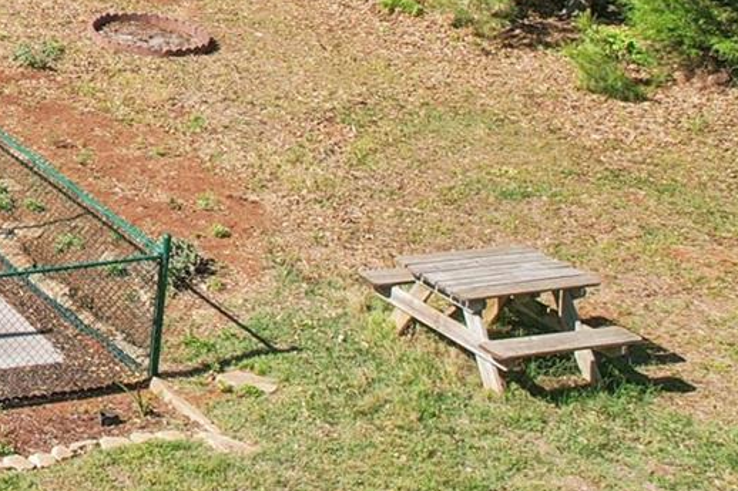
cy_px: -180
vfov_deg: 14.9
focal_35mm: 87
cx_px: -675
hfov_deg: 17.7
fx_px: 1783
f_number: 2.8
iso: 100
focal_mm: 8.4
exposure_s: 1/125
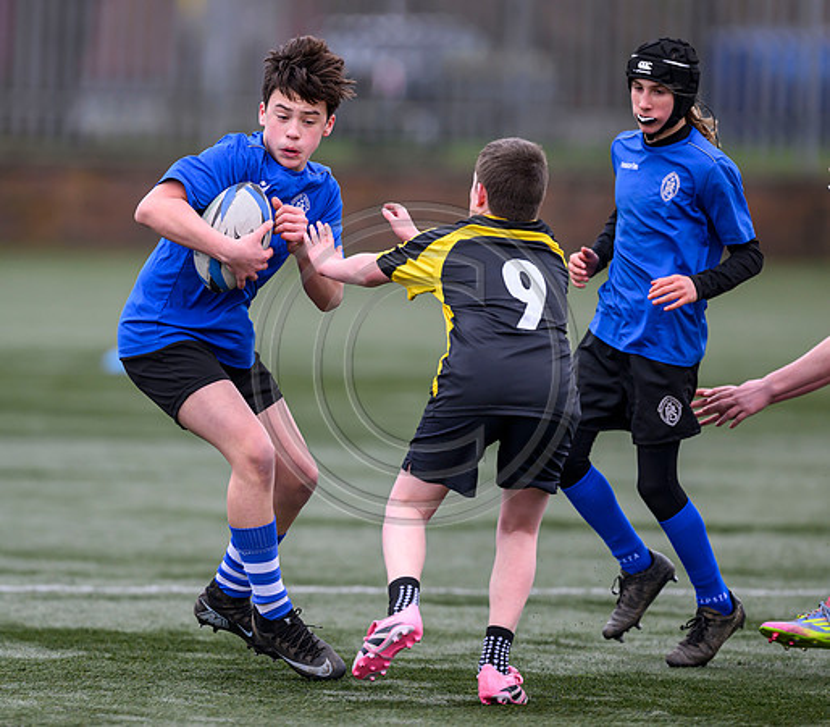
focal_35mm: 490
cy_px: 359
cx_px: 272
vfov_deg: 3.3
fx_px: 12499
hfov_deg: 3.8
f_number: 3.5
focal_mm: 400
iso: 500
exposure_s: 1/1600
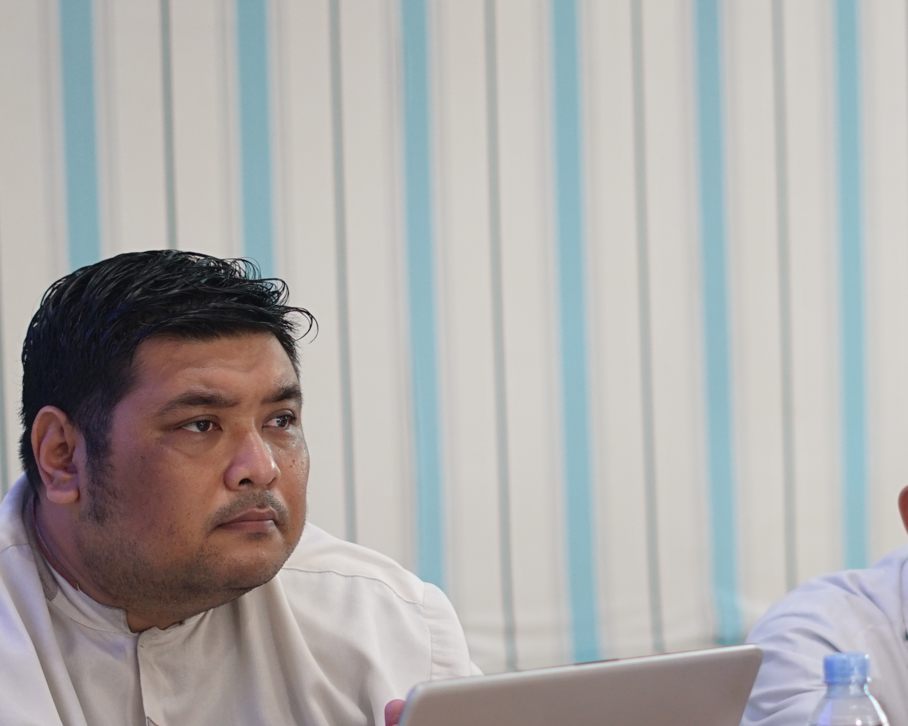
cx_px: 862
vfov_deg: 11.8
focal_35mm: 131
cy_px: 480
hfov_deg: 14.5
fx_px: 3520
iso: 320
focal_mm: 50
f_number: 2
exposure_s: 1/125
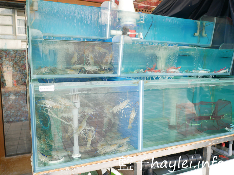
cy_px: 88
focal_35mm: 30
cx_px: 117
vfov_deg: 46.8
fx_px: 203
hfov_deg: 60.0
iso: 200
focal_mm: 15
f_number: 2
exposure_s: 1/160
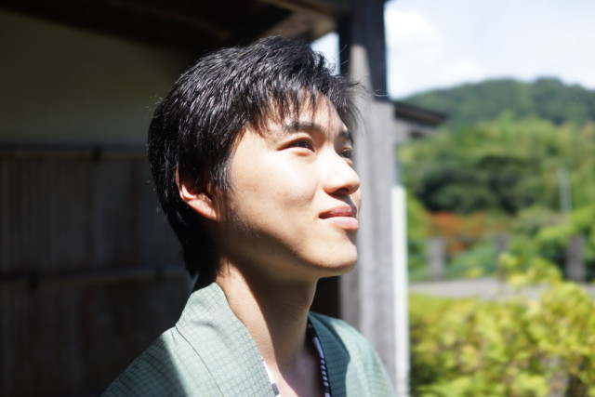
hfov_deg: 54.4
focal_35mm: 35
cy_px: 198
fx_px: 579
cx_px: 298
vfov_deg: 37.9
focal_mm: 35
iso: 100
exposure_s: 1/1600
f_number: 2
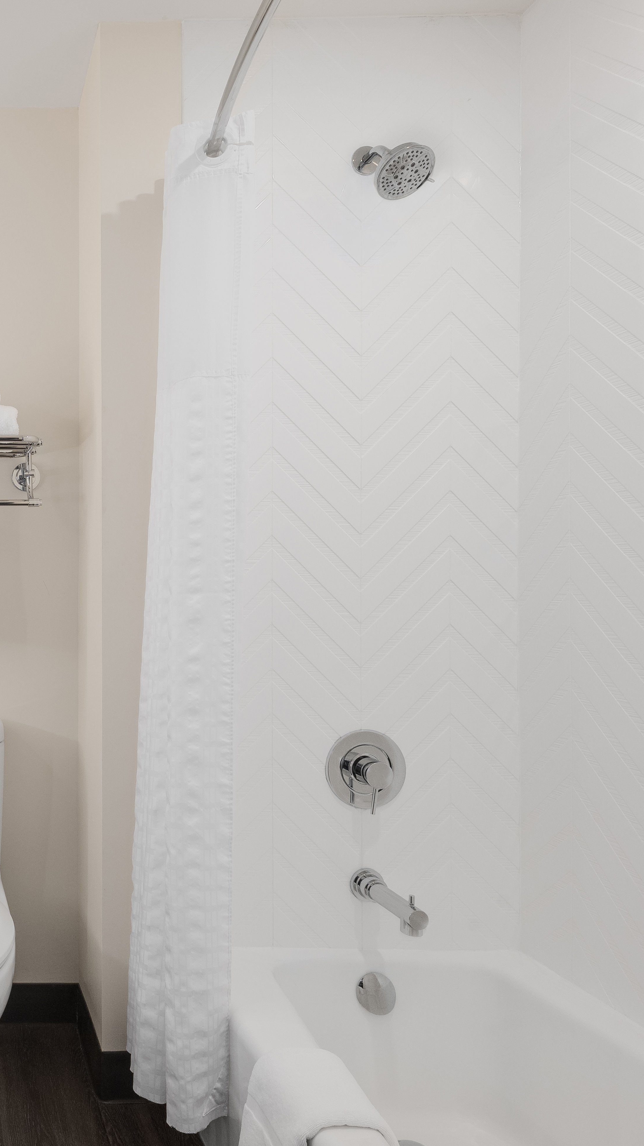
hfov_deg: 36.4
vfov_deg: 71.9
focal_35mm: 26
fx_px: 789
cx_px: -91
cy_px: 592
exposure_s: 1/320
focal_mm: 16
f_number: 10
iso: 800
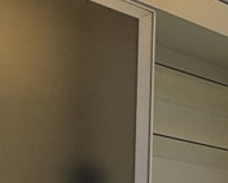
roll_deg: -0.1
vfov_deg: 16.8
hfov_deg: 13.2
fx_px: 560
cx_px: 610
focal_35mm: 83
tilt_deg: -0.3
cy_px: 276
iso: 100
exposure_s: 1/100
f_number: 2.2
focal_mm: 2.22
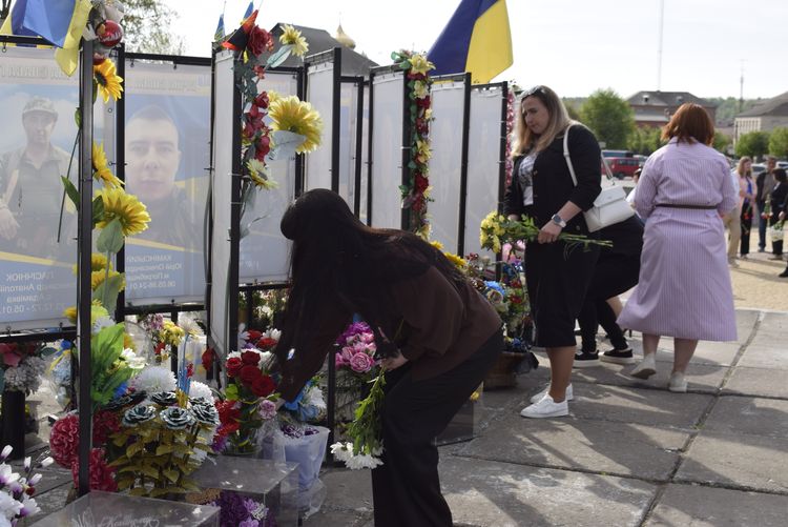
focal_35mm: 54
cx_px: 394
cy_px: 264
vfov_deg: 25.1
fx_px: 1183
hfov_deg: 36.9
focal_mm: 36
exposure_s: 1/200
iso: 100
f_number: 9
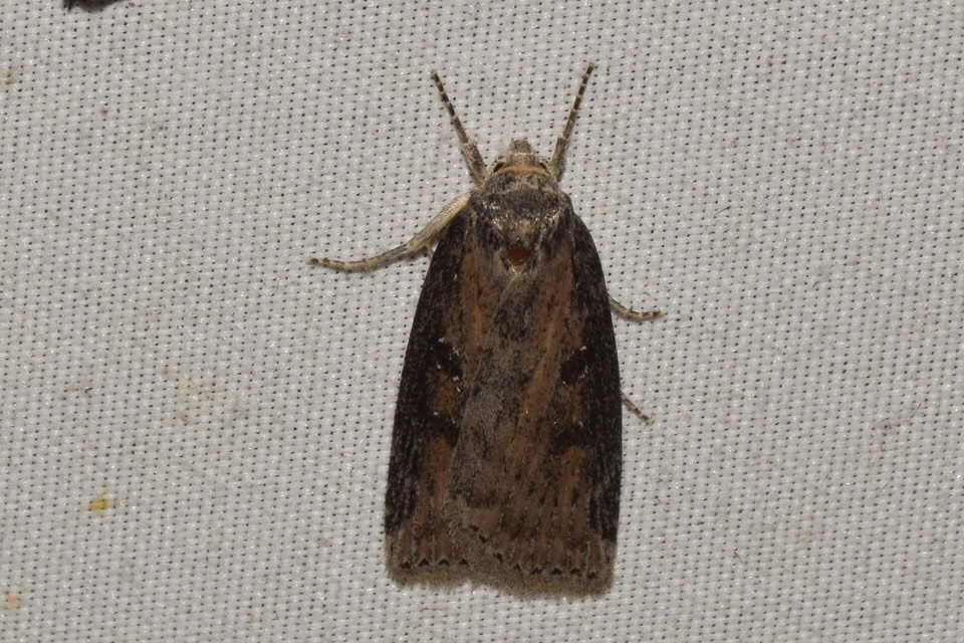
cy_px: 322
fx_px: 5623
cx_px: 482
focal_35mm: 210
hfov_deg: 9.8
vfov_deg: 6.5
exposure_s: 1/160
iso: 500
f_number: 14
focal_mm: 140
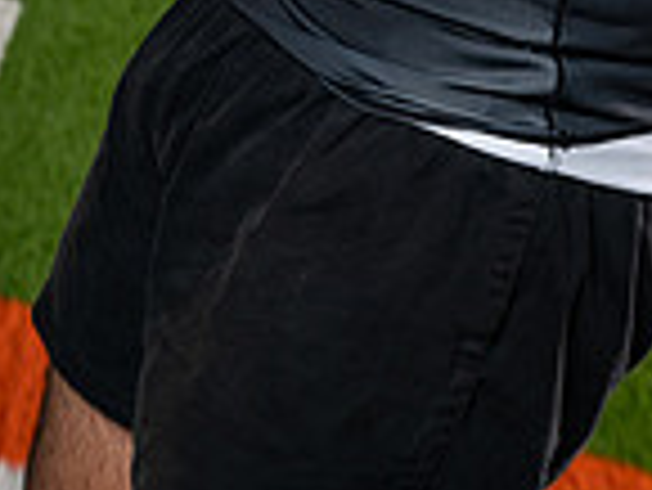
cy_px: -512
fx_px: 2469
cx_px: 549
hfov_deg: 14.9
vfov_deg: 10.4
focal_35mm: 131
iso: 160
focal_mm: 44
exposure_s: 1/250
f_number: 4.5
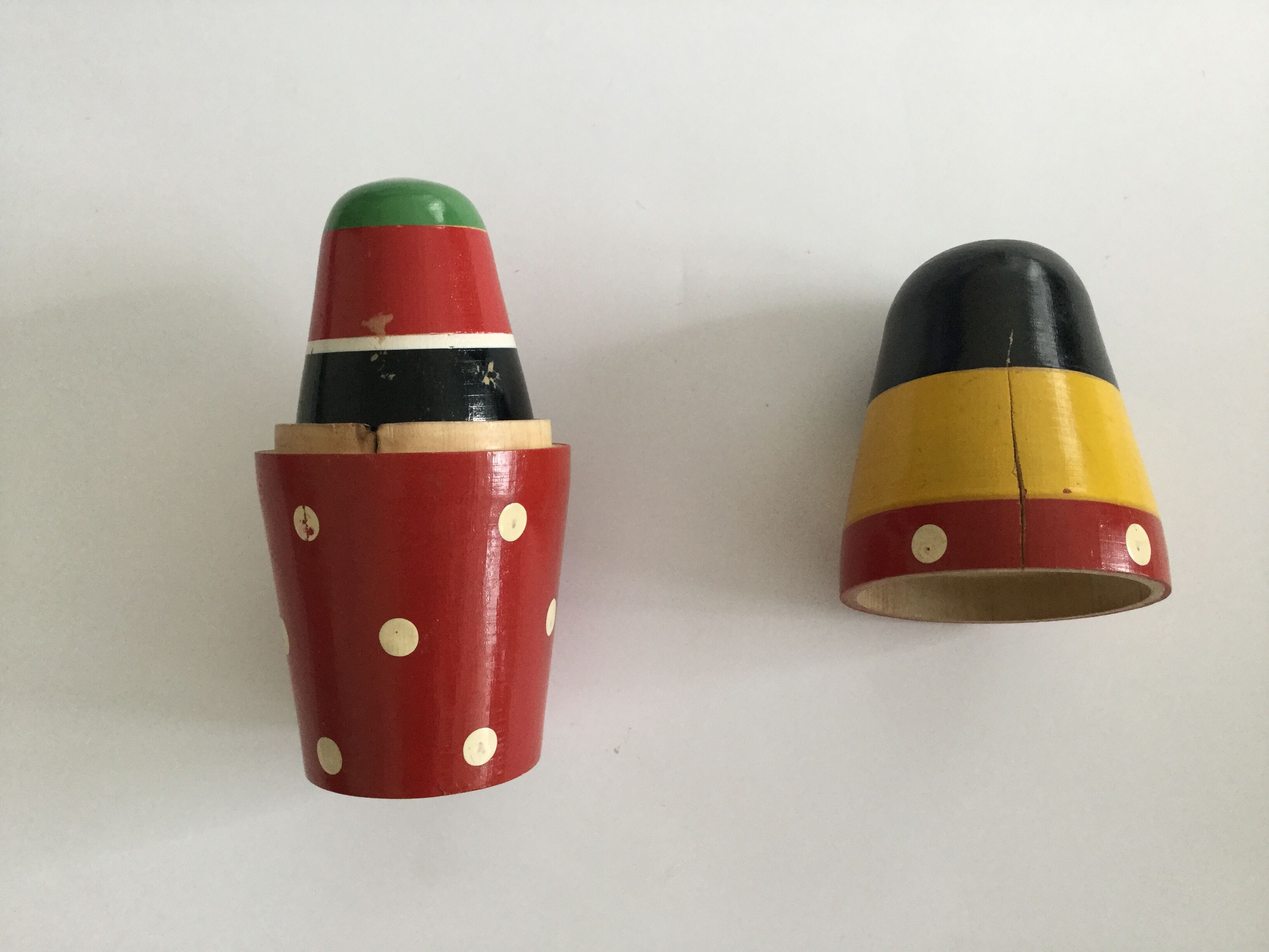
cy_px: 476
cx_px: 634
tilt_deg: -86.9
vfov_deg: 45.4
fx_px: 1136
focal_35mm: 31
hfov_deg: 58.4
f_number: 2.4
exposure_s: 1/33
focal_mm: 3.3
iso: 100
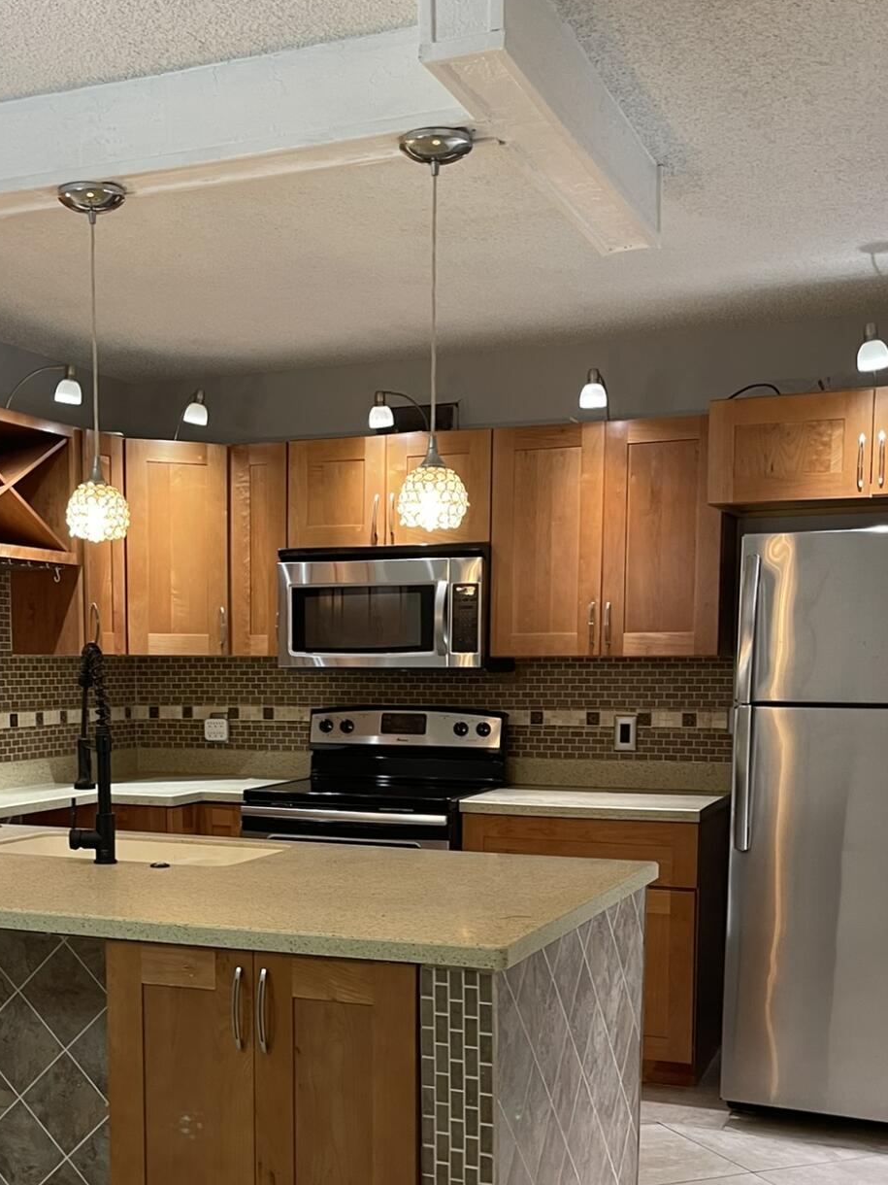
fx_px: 1402
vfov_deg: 45.0
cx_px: 296
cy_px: 804
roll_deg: -0.2
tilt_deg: -5.7
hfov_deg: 34.8
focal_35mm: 41
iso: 125
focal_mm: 5.1
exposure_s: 1/60
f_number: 1.6
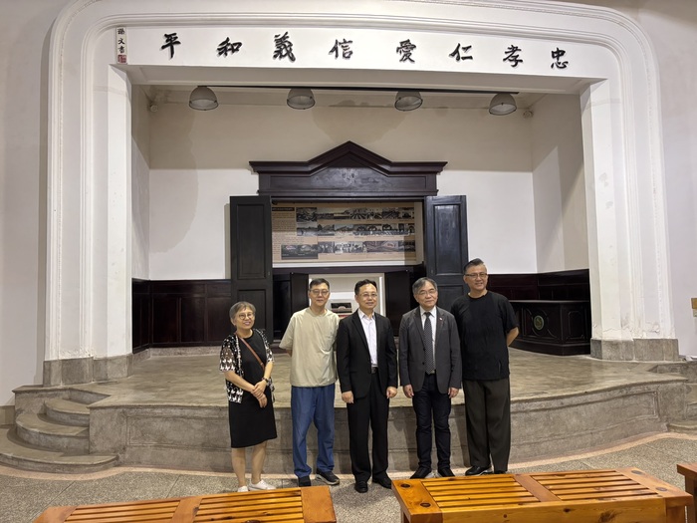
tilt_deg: +3.7
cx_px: 348
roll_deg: +0.4
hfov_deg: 67.3
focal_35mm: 26
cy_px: 262
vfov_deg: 53.1
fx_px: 524
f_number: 1.6
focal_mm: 5.96
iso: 250
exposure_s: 1/60
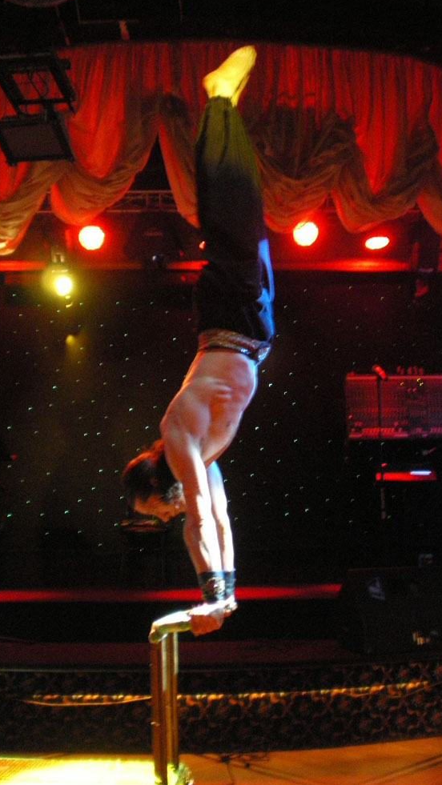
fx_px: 833
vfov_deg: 50.5
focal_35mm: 40
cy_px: 390
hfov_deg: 29.7
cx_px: 237
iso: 800
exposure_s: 1/8
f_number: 3.1
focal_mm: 6.3
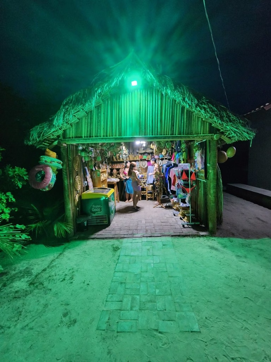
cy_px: 181
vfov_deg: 106.2
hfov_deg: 89.9
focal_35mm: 13
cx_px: 136
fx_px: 136
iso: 800
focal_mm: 2.2
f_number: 2.2
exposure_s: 1/24
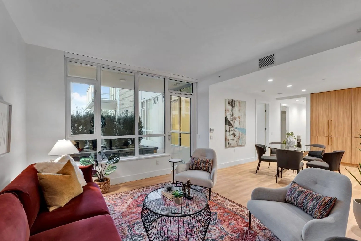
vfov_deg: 77.3
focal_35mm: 15
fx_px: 150
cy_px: 126
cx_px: 173
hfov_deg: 100.3
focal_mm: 14
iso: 400
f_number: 8
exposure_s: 1/5
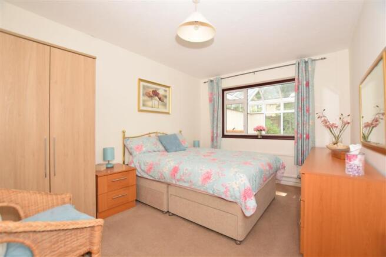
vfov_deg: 77.3
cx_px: 193
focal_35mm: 15
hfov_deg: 100.4
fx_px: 161
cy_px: 128
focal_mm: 10
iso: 200
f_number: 5
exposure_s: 1/50
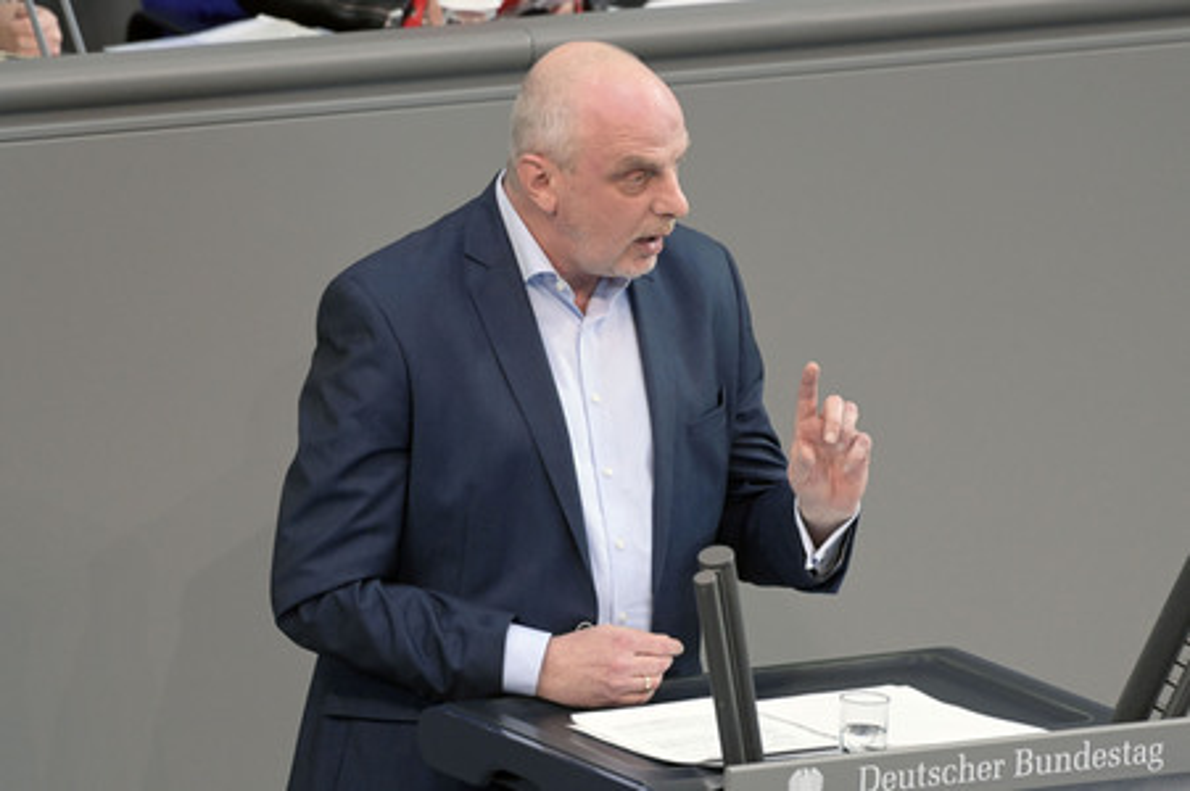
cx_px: 595
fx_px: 12882
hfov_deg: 5.3
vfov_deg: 3.5
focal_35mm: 390
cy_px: 396
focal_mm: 390
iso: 8000
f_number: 5.6
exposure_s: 1/400
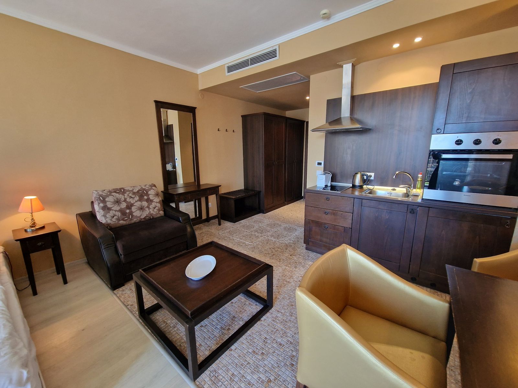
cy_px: 194
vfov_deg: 89.9
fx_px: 195
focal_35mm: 13
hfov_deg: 106.2
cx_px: 259
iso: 320
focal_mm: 2.2
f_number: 2.2
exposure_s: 1/50
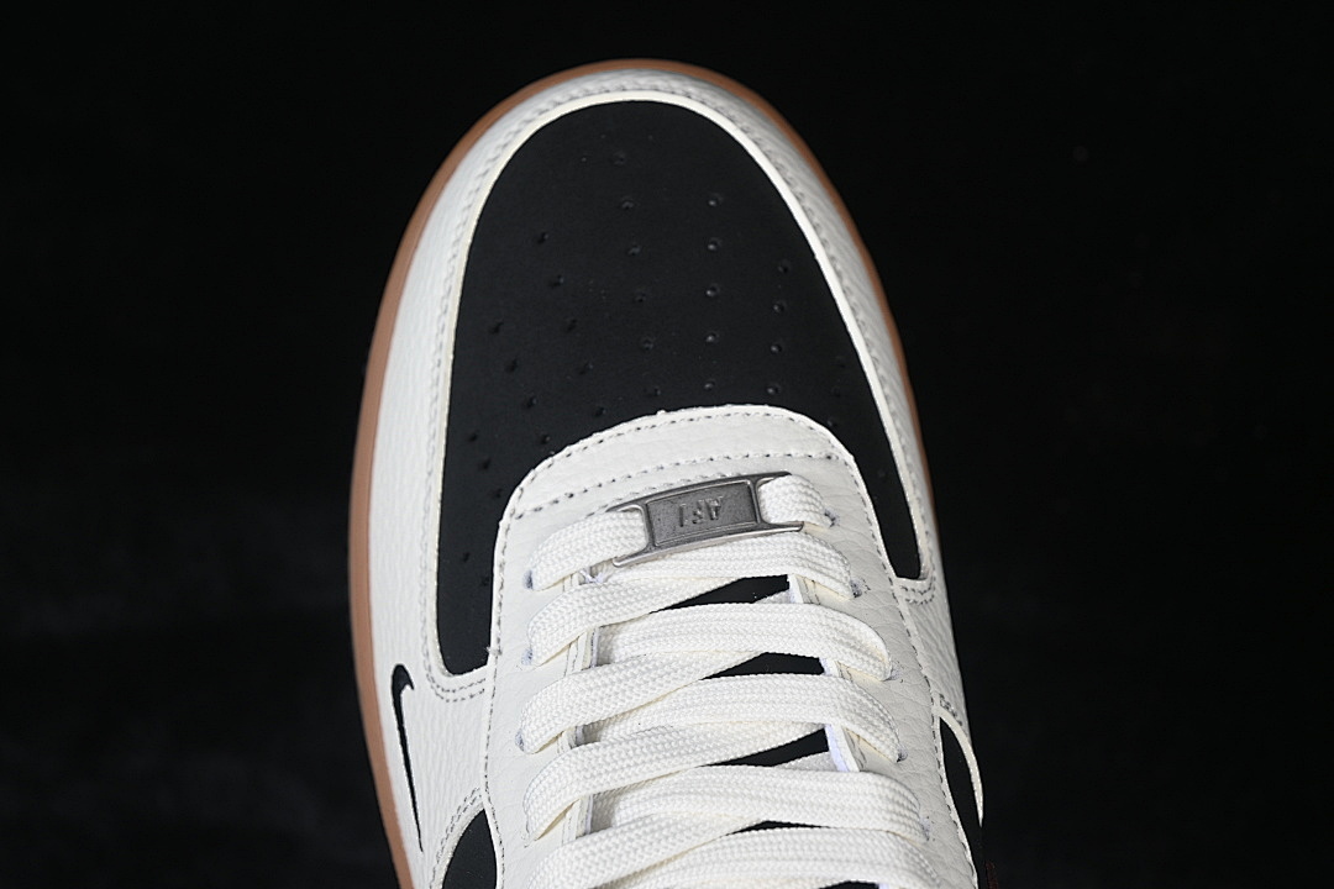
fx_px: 2779
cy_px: 444
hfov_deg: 27.0
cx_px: 667
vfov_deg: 18.2
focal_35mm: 75
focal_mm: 50
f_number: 6.3
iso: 160
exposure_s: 1/60
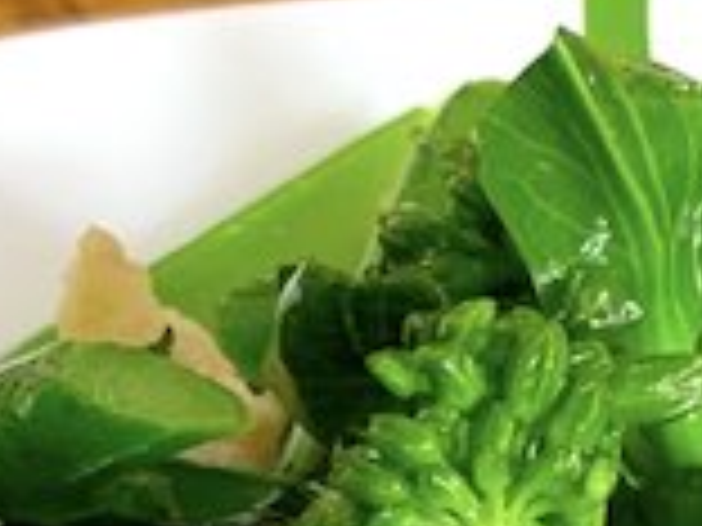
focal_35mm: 160
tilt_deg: -51.2
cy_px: 1223
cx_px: 544
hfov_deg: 12.3
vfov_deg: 8.5
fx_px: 3245
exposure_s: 1/66
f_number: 1.8
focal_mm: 4.25
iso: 100
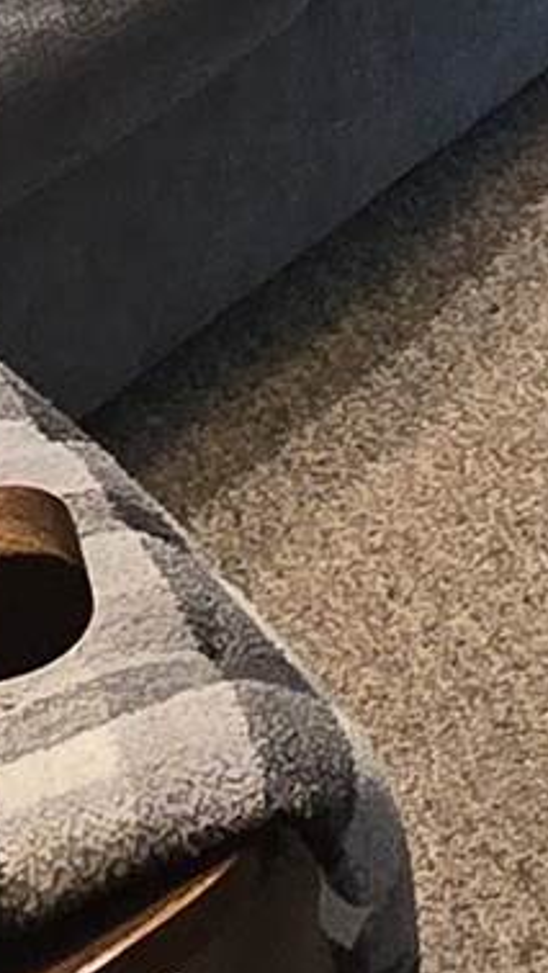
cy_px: -1035
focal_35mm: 115
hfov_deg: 9.6
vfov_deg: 14.9
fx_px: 2967
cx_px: 1238
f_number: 2.2
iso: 400
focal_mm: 2.2
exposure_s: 1/60
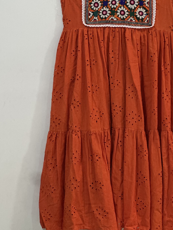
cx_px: 117
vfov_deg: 16.0
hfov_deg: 12.0
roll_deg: -0.1
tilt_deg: -2.2
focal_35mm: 123
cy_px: 72
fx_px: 820
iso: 250
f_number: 2.8
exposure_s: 1/33
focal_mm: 9
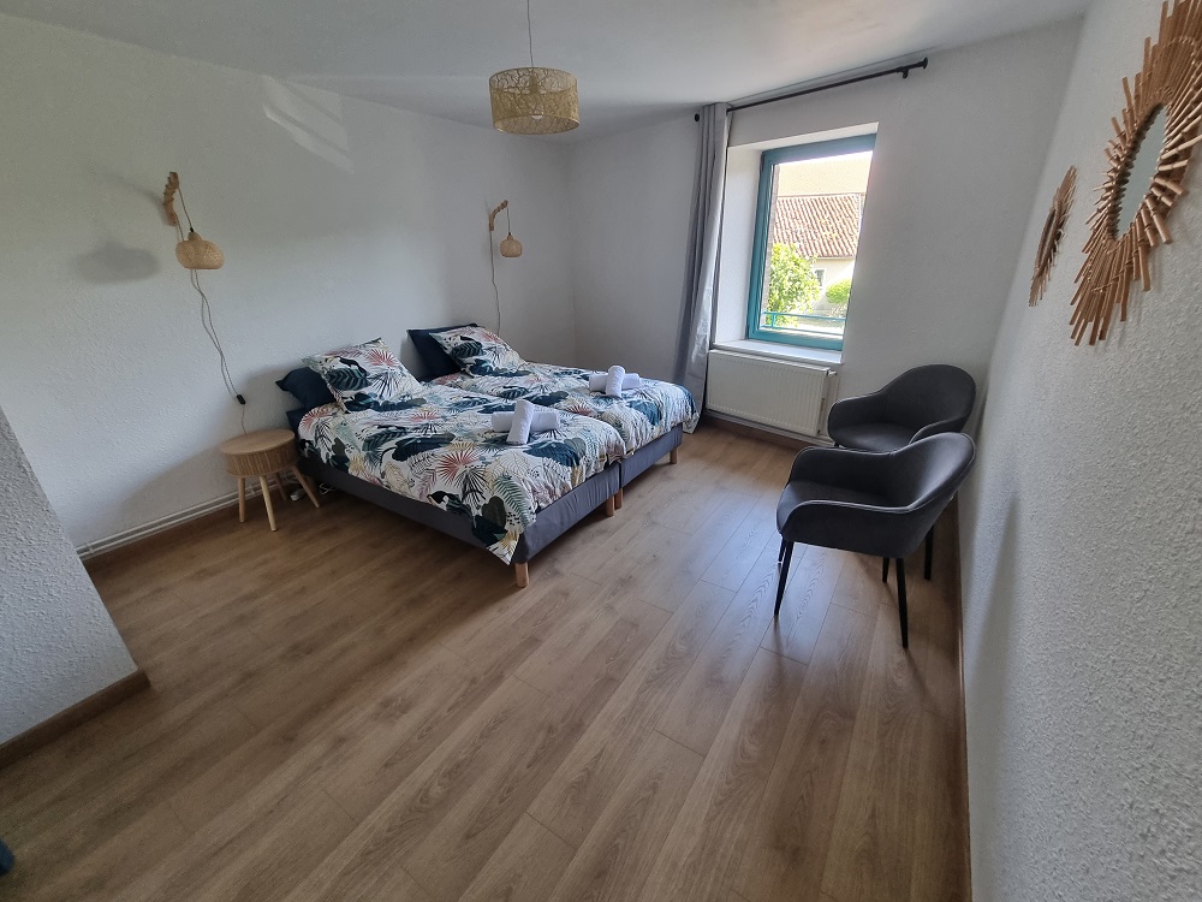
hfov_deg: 106.2
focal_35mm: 13
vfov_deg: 89.9
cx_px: 601
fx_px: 451
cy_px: 451
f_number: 2.2
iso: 125
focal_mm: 2.2
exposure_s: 1/60
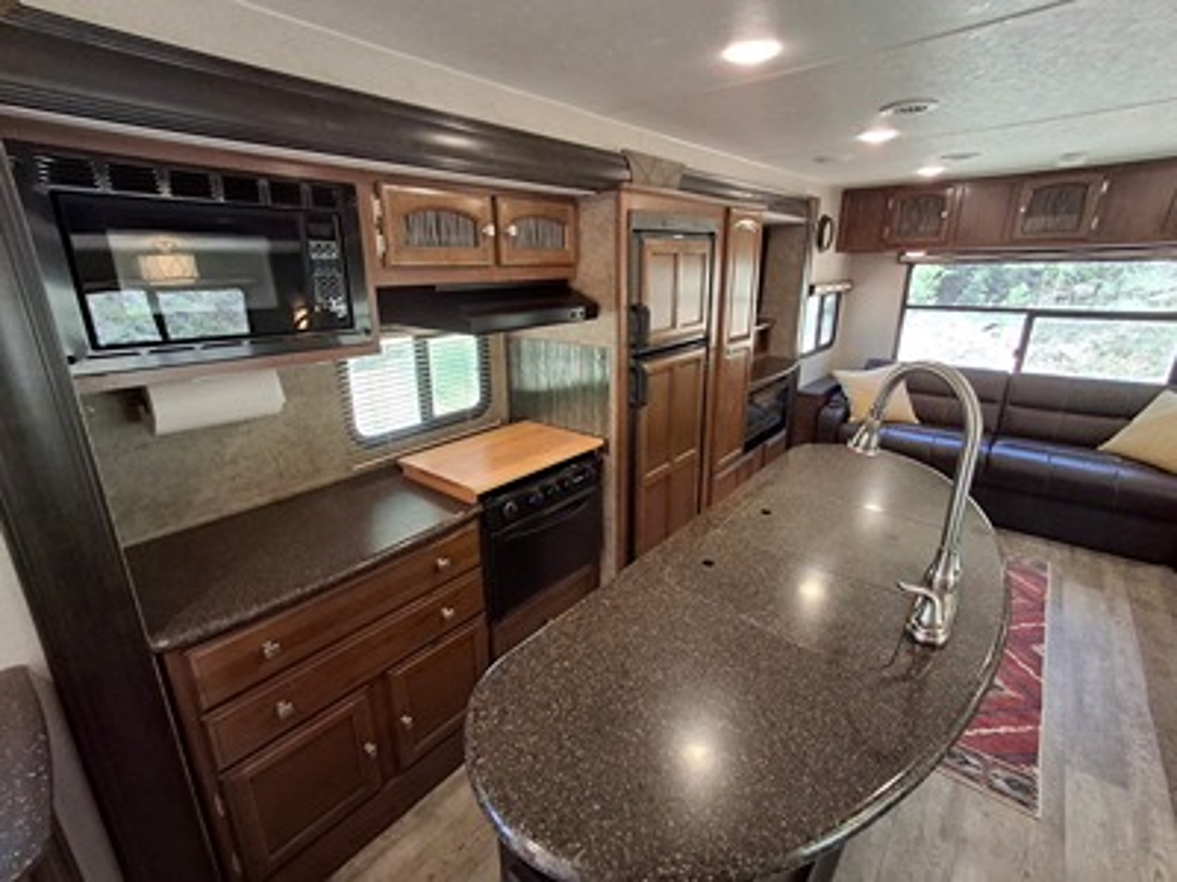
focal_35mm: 16
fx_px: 544
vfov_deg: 78.1
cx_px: 588
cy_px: 441
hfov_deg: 94.5
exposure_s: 1/40
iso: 160
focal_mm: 1.64
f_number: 2.2
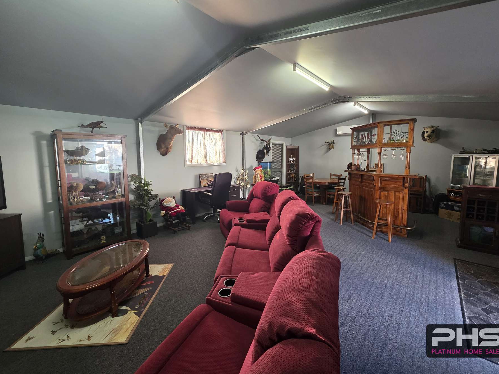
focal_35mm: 14
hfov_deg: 102.1
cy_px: 178
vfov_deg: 85.6
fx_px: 202
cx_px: 253
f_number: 1.9
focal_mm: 2.2
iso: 400
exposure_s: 1/50
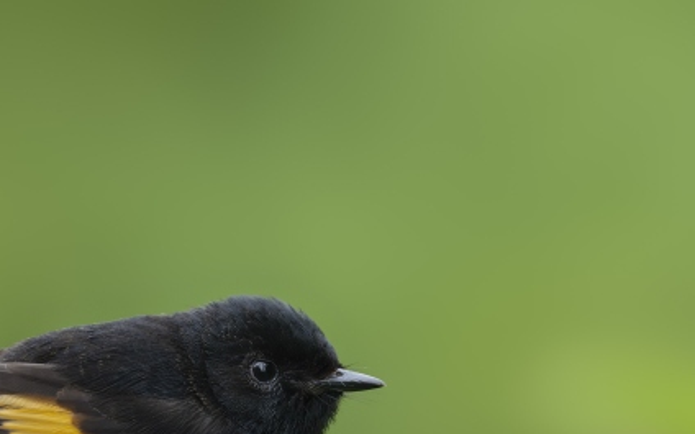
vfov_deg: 1.1
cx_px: 131
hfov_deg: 1.7
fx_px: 22956
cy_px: 433
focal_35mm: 1212
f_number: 4
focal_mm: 420
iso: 2500
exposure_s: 1/1600
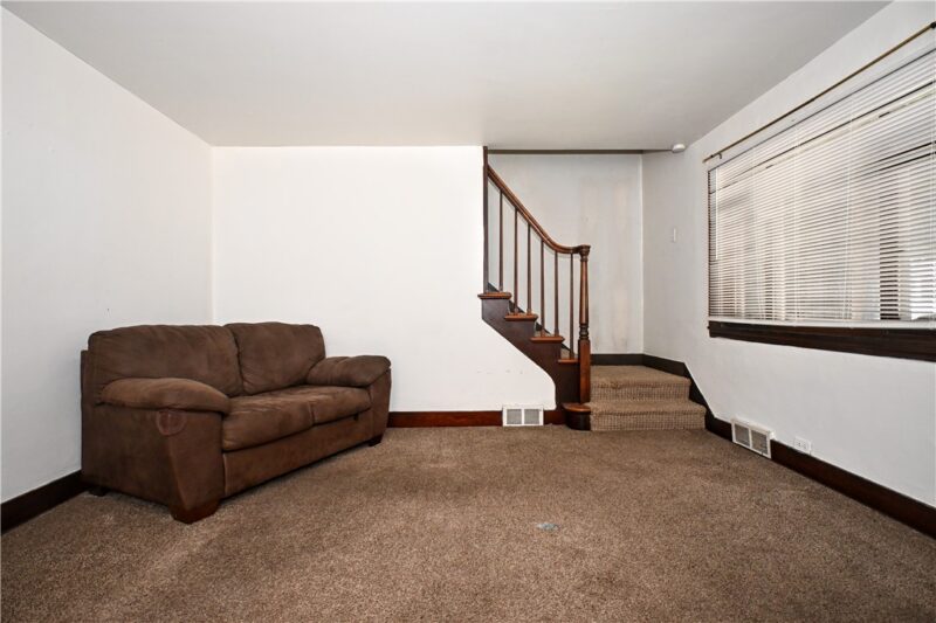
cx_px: 468
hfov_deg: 90.0
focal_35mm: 18
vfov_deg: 67.4
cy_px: 312
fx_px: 468
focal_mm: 12
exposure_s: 1/60
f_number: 4
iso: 2200
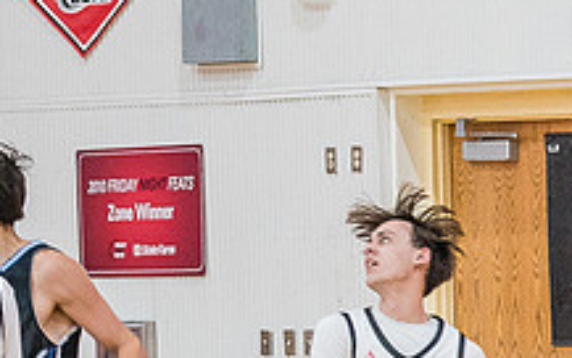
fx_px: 5102
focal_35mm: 327
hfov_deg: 6.4
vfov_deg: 4.0
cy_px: 218
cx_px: -166
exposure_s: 1/320
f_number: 4
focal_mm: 120
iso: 5000
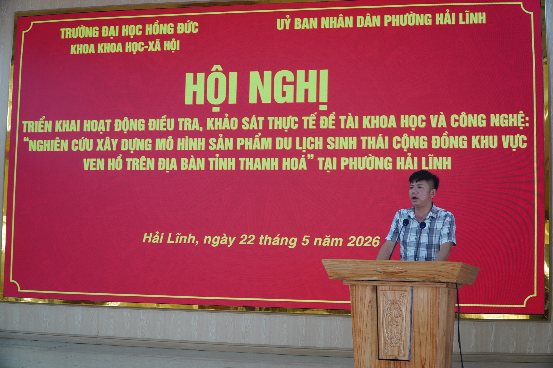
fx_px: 714
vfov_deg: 28.9
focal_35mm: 46
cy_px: 184
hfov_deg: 42.4
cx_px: 276
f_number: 4
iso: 200
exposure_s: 1/50
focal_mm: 31
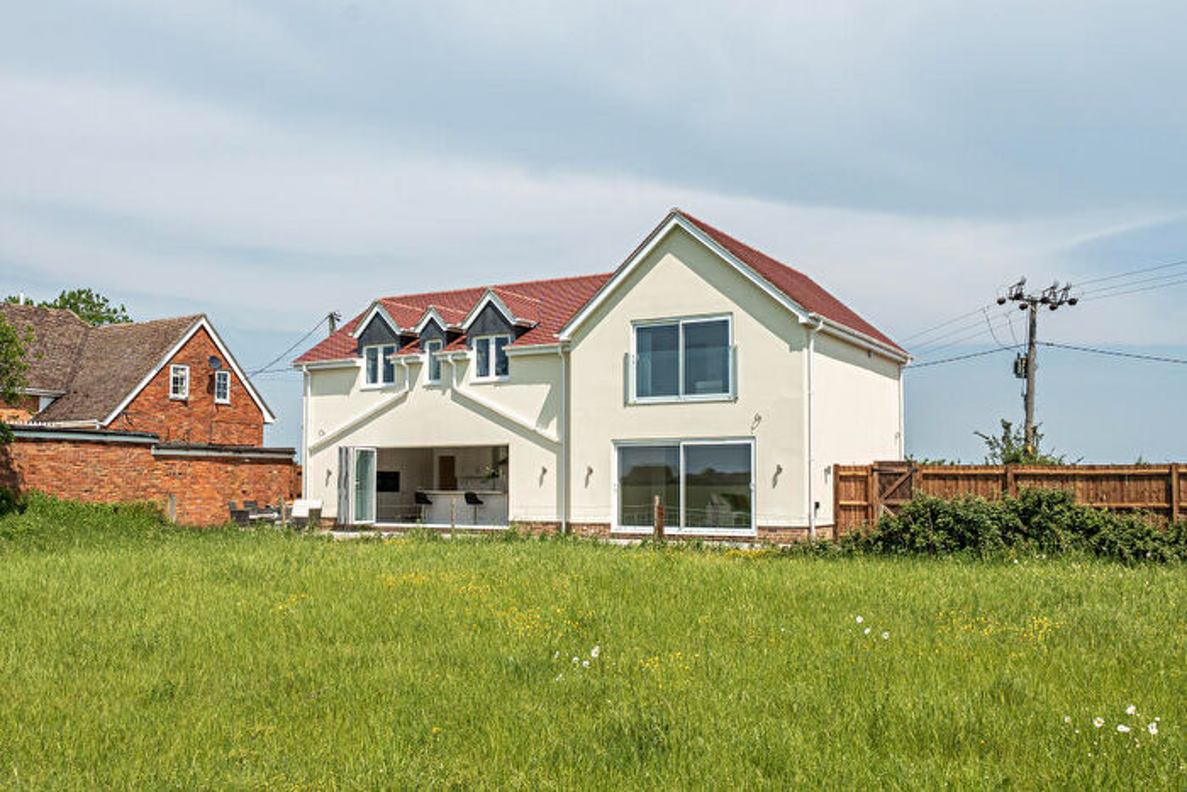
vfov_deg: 42.3
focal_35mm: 31
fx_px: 1022
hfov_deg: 60.3
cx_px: 594
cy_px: 396
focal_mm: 21
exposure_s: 1/1000
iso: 400
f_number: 8
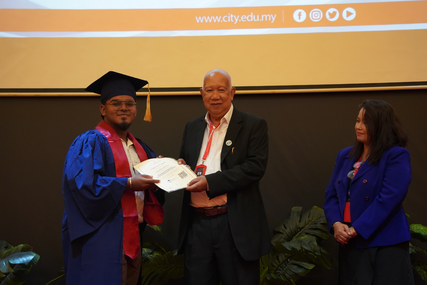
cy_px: 142
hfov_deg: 29.7
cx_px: 214
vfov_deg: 20.0
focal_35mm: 68
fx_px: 806
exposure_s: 1/80
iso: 5000
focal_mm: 68
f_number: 4.5
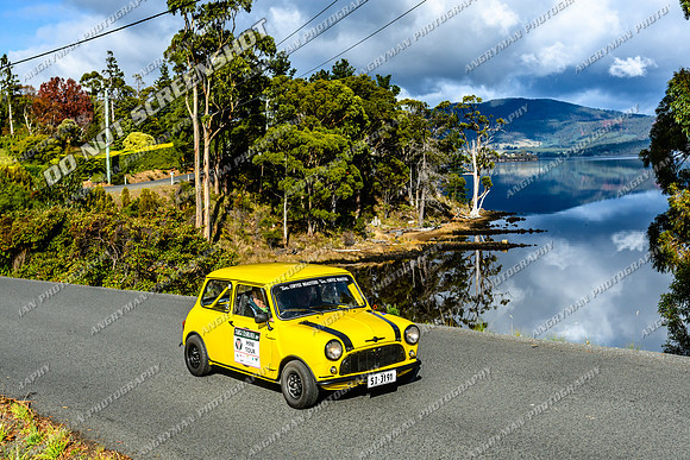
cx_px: 345
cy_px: 230
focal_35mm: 48
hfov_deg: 41.1
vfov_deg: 28.1
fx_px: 920
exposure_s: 1/6400
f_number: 4.5
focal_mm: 32
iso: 320
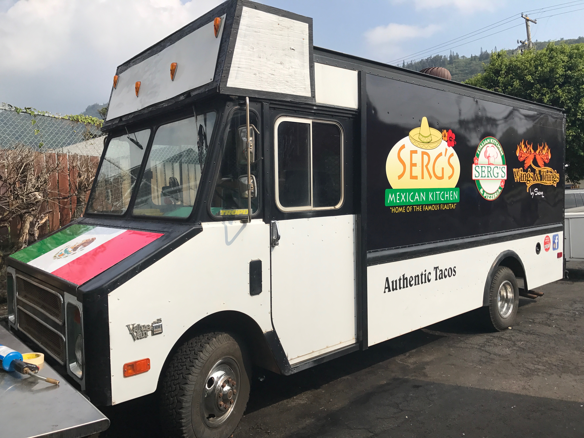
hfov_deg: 63.4
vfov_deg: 49.7
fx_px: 472
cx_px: 292
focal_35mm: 28
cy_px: 219
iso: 20
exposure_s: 1/3690
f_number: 1.8
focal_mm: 3.99
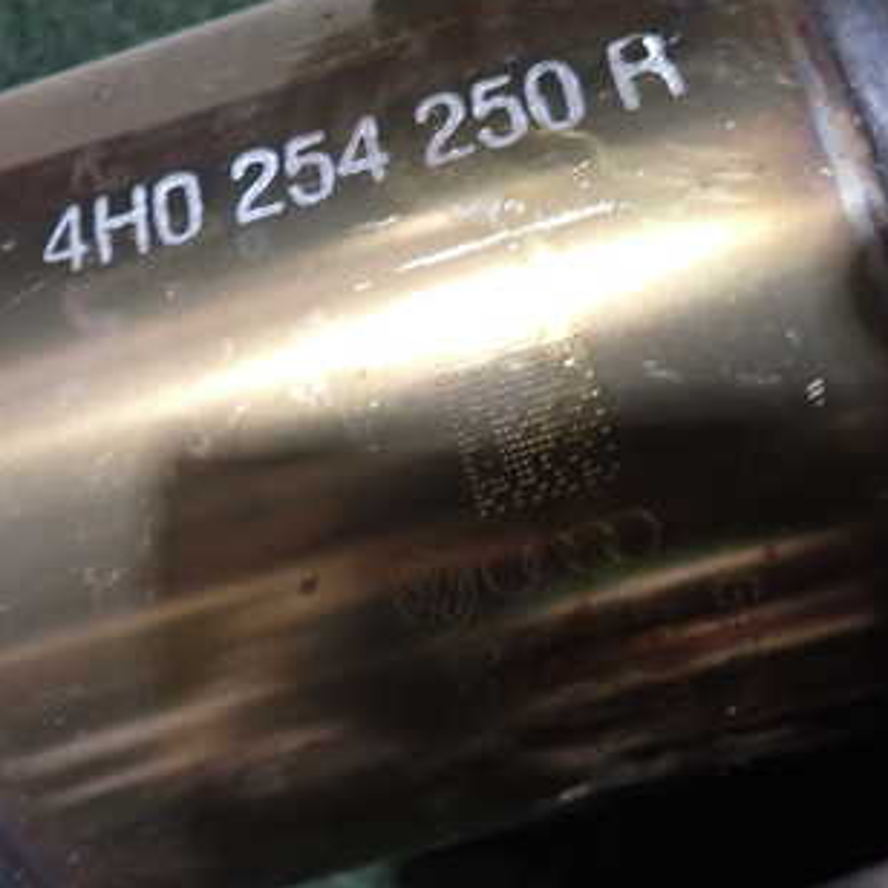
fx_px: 1248
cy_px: 340
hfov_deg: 39.1
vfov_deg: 38.9
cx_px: 401
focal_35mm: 43
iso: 400
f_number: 2
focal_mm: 4.5
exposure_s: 1/30
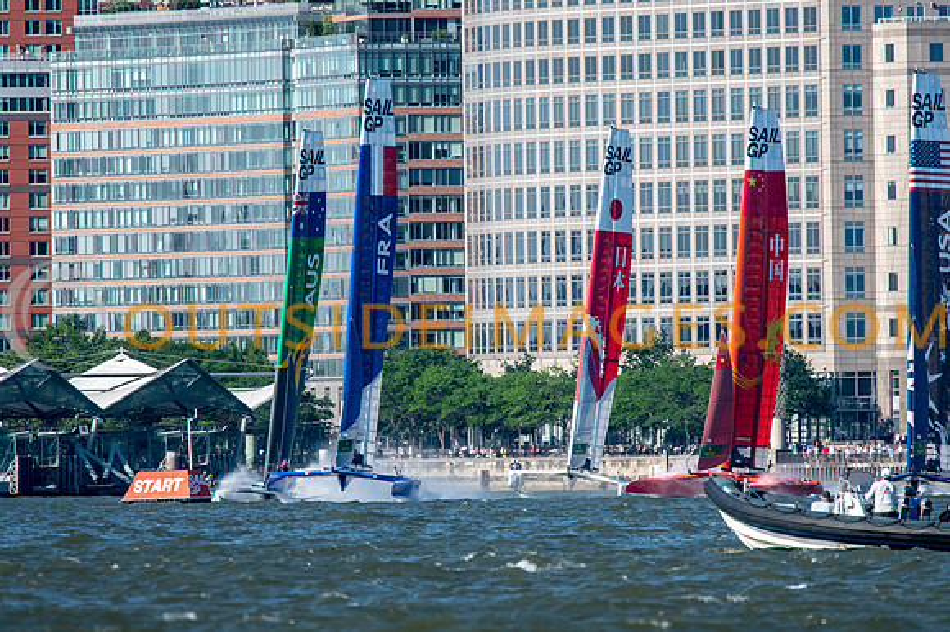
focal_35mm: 630
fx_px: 16624
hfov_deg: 3.3
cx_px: 475
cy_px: 316
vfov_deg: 2.2
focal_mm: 420
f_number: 5.6
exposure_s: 1/1600
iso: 500
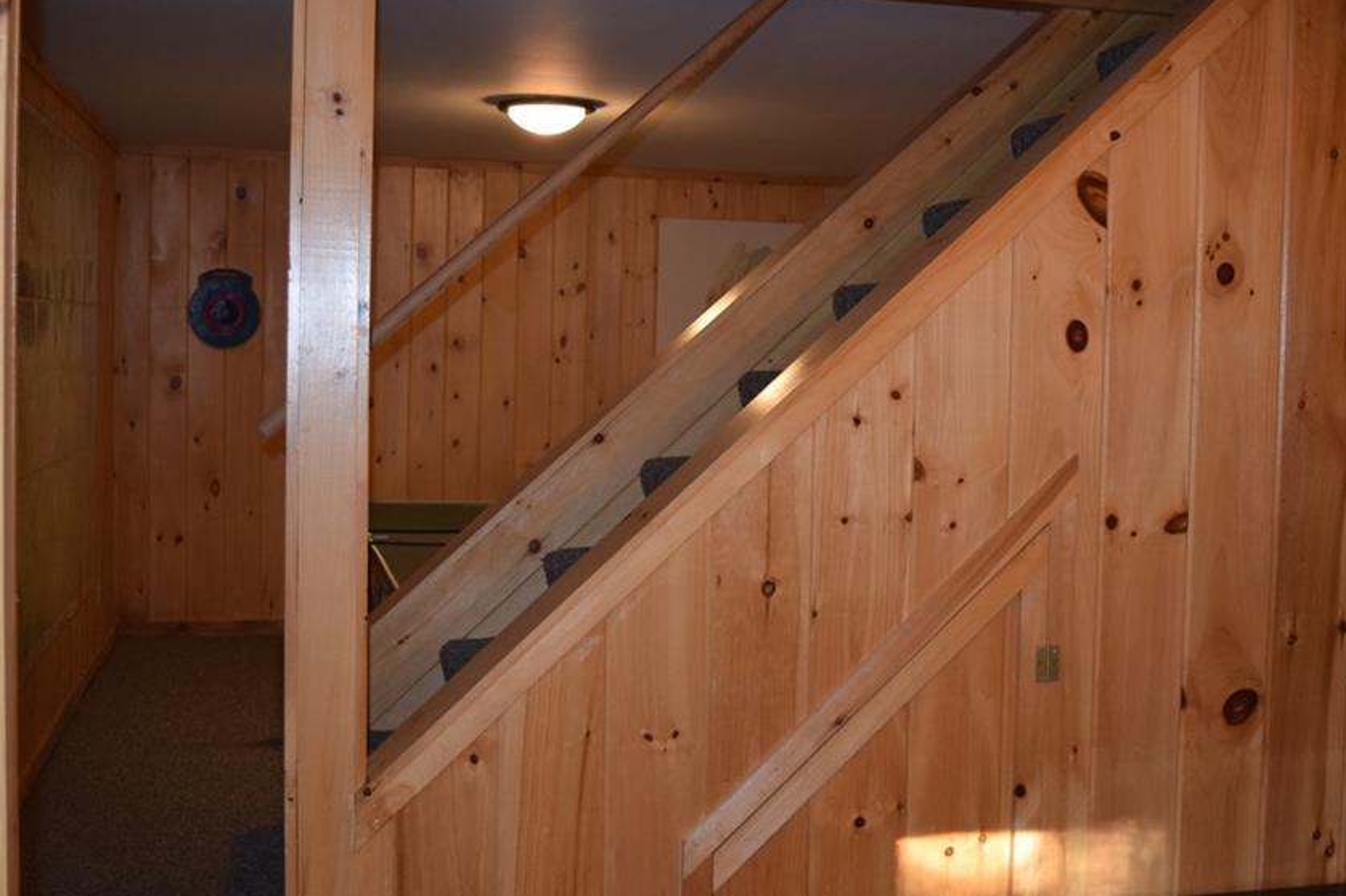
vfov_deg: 30.5
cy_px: 414
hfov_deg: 44.5
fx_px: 1644
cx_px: 732
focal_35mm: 44
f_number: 4
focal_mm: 24
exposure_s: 1/60
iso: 1000
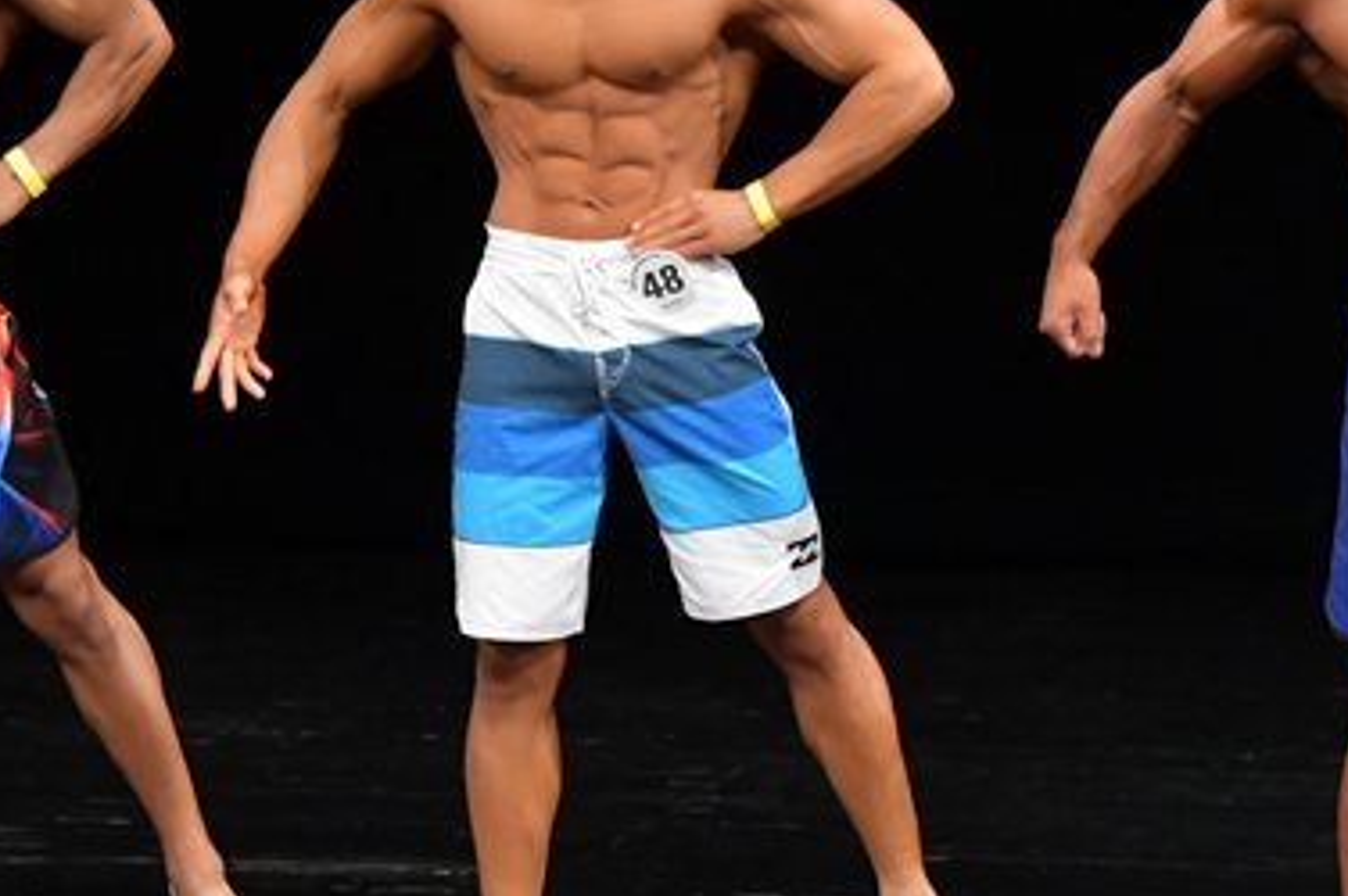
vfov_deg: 2.5
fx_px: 20838
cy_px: 283
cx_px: 428
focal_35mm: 557
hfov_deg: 3.7
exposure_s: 1/400
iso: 3200
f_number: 5.6
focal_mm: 180
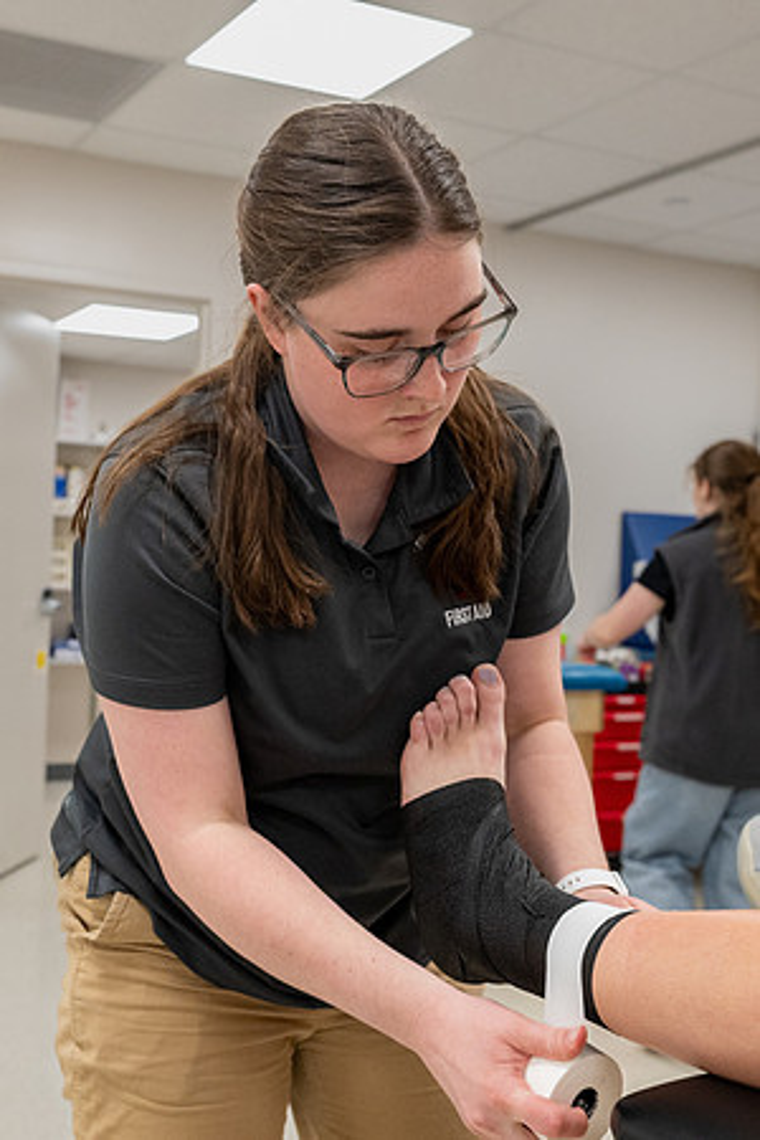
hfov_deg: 31.6
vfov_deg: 46.4
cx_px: 238
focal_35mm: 42
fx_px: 1330
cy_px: 570
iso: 1600
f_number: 4.5
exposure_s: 1/400
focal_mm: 28
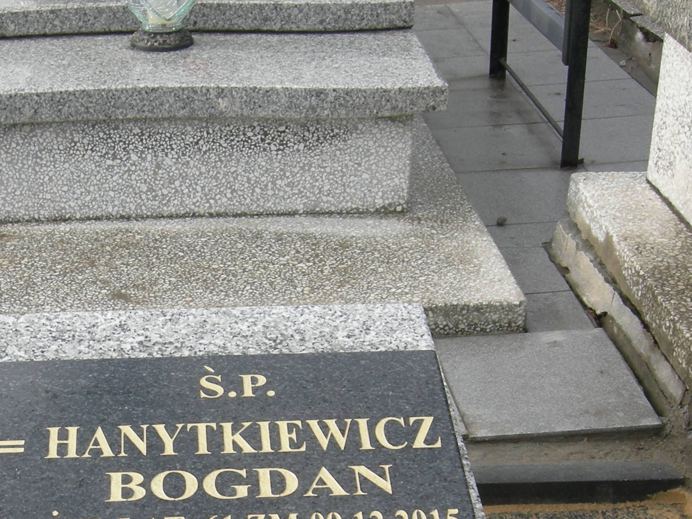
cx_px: 154
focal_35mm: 67
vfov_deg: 21.5
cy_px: 448
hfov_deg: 28.4
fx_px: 1339
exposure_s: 1/158
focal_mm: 7.5
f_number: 4.8
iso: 64
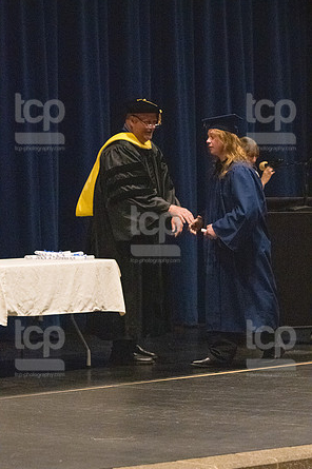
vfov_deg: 11.1
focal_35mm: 185
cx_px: 155
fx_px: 2409
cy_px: 234
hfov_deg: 7.4
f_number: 3.2
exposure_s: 1/400
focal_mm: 122
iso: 10000
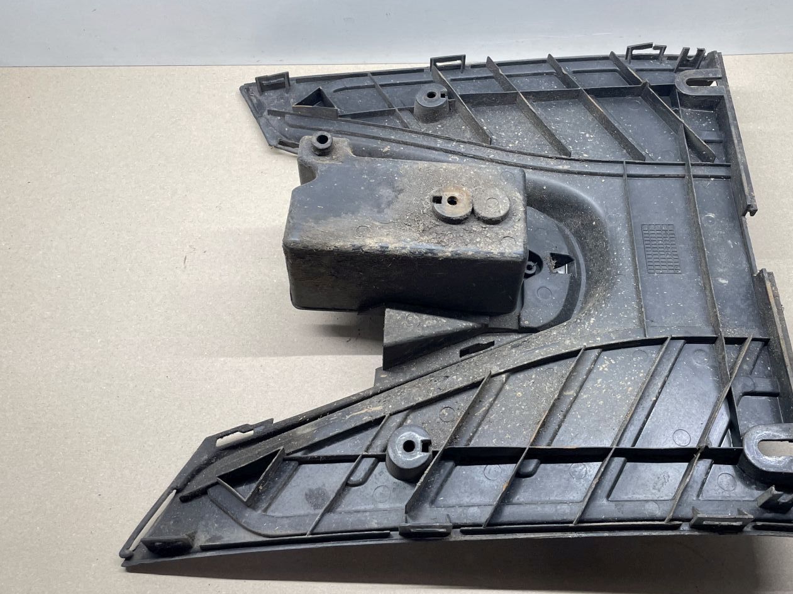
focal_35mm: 33
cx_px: 473
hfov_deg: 55.0
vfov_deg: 42.7
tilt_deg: -55.6
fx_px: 756
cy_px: 231
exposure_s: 1/100
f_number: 1.6
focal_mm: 4.2
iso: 100
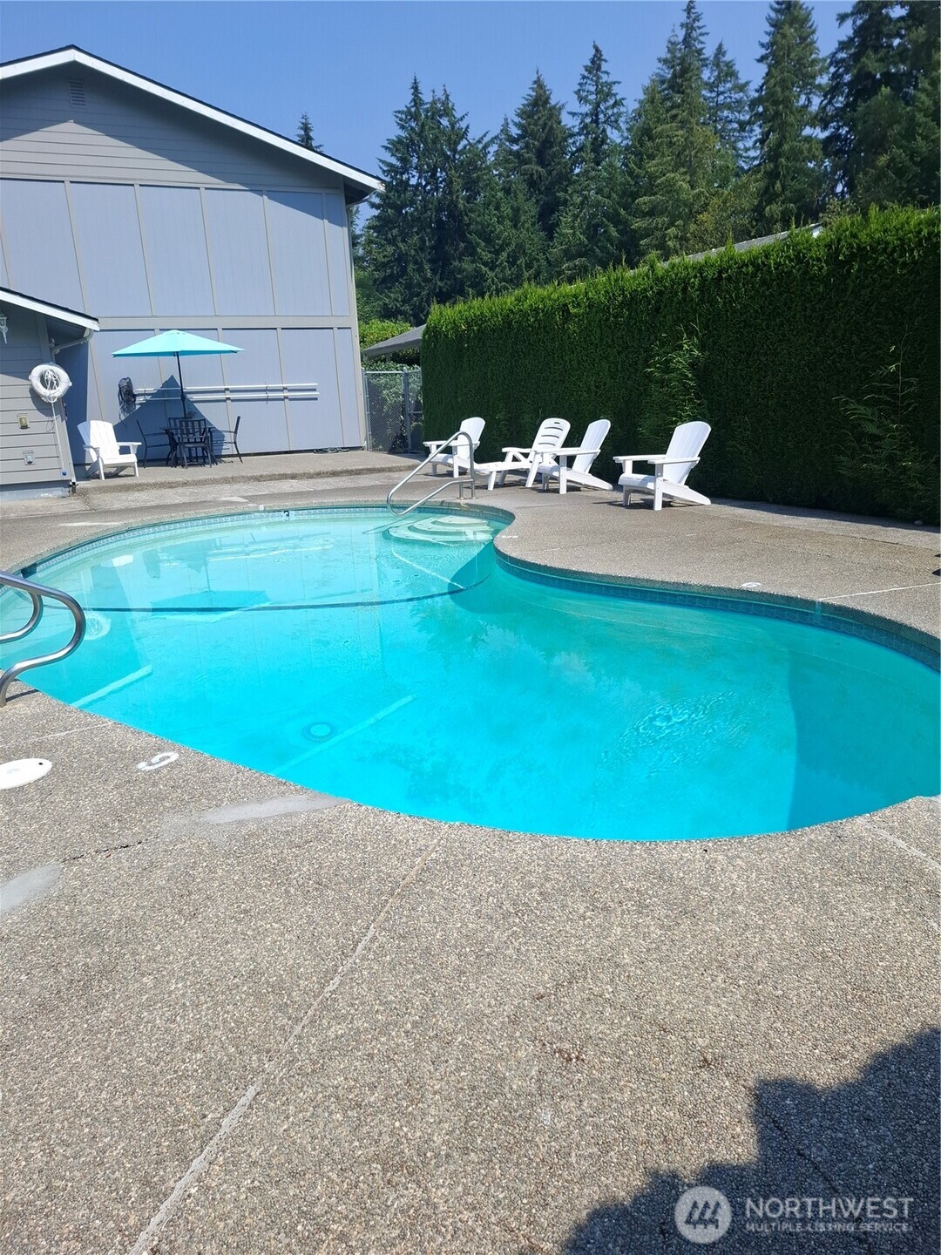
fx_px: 834
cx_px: 470
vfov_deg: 73.9
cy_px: 628
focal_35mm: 23
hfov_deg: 58.9
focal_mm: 5.54
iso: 50
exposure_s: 1/1972
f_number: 1.8
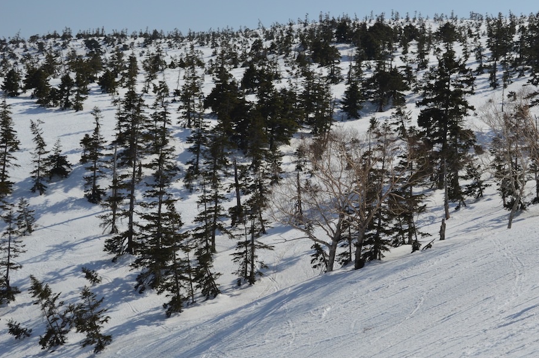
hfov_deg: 23.0
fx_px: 1316
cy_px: 217
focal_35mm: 88
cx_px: 358
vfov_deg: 15.5
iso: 220
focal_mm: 44
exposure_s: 1/2000
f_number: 7.1
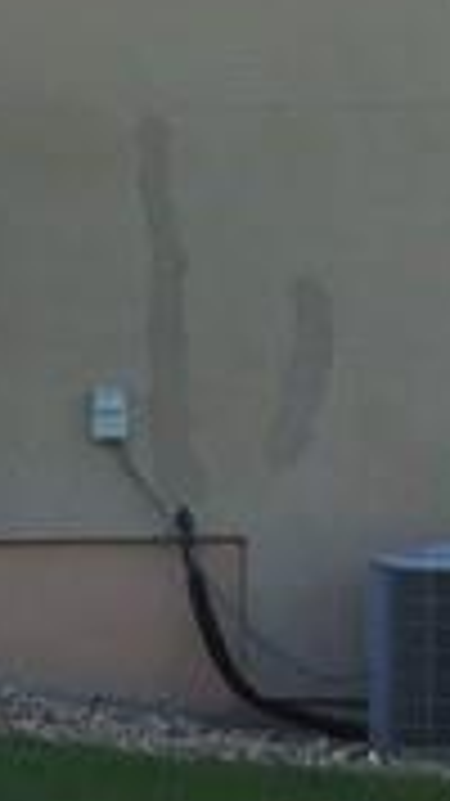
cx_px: 189
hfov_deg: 7.7
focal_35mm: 157
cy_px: 81
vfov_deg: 13.6
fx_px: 3334
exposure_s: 1/800
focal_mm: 4.5
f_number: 3.3
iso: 125
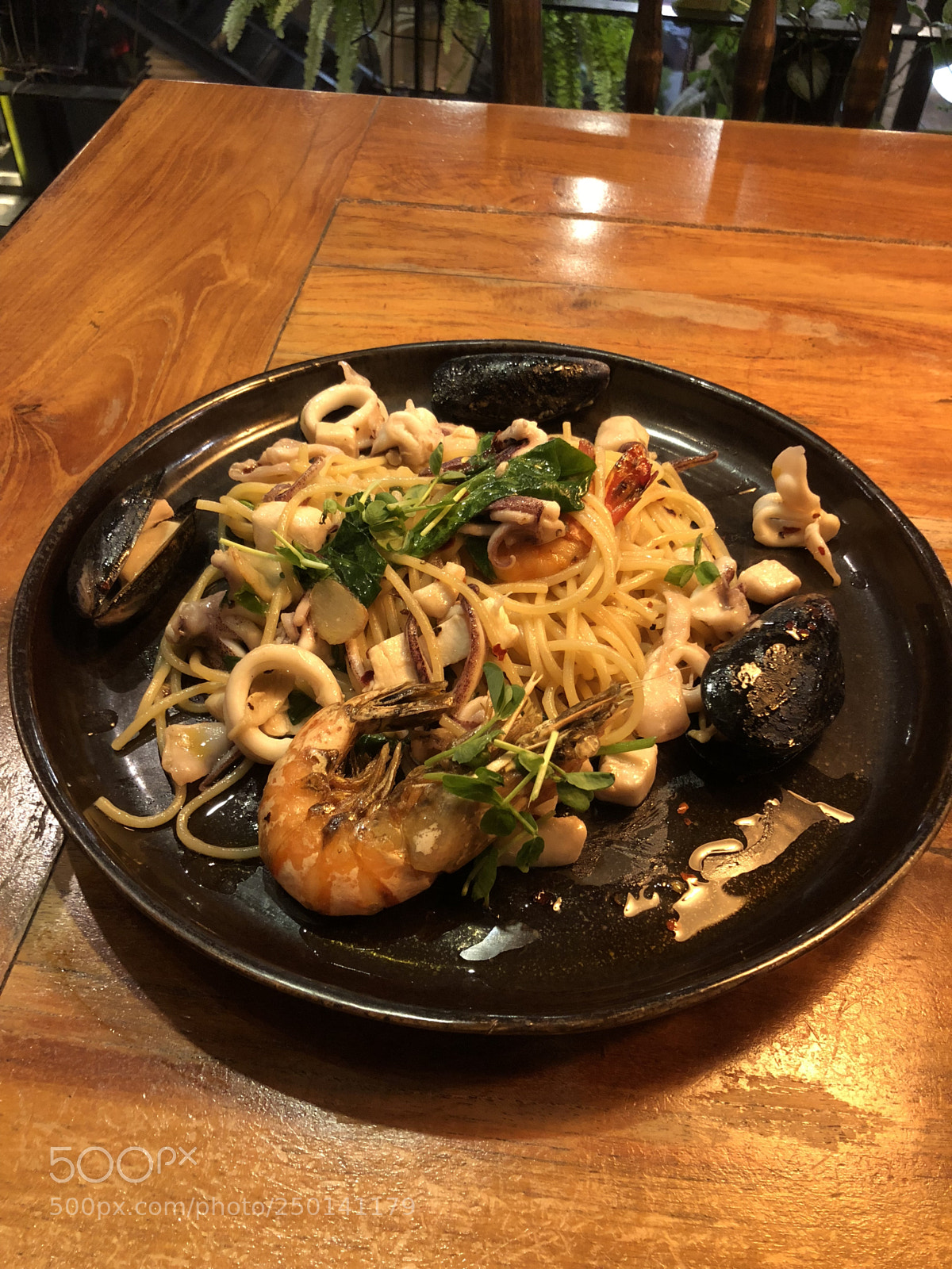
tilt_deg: -45.5
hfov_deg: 49.7
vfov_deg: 63.4
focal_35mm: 28
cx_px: 476
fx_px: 1027
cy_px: 634
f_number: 1.8
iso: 80
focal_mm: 4
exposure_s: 1/7
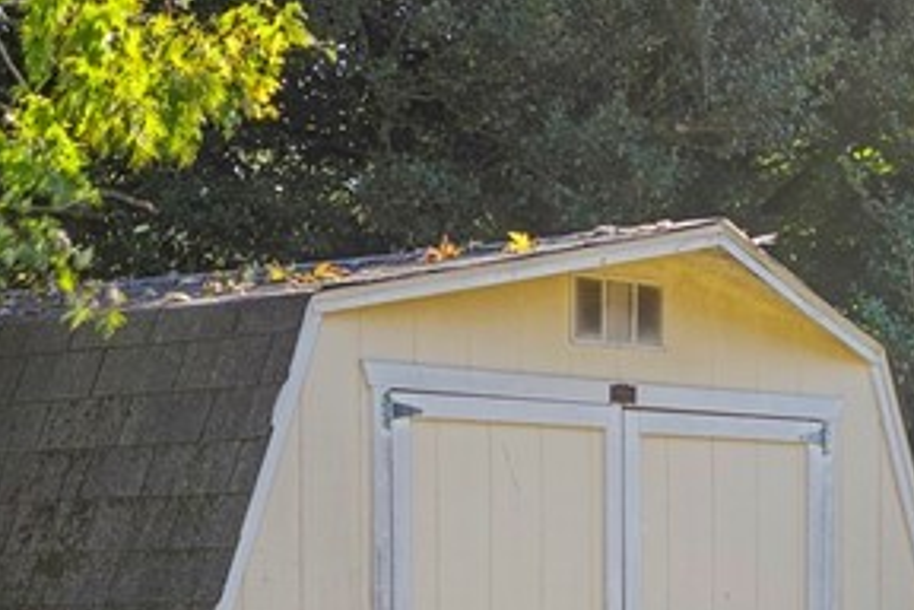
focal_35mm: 132
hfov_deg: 15.5
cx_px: 624
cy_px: 670
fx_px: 3351
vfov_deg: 10.3
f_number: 4
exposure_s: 1/40
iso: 100
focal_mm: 35
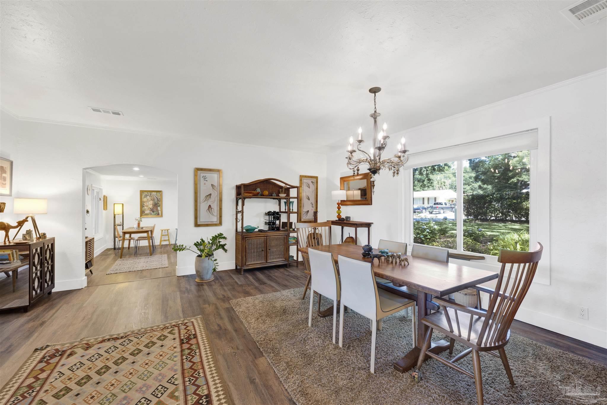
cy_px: 202
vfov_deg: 79.2
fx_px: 244
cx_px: 304
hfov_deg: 102.3
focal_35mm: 14
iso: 400
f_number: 11
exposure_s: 1/3
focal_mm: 14.5
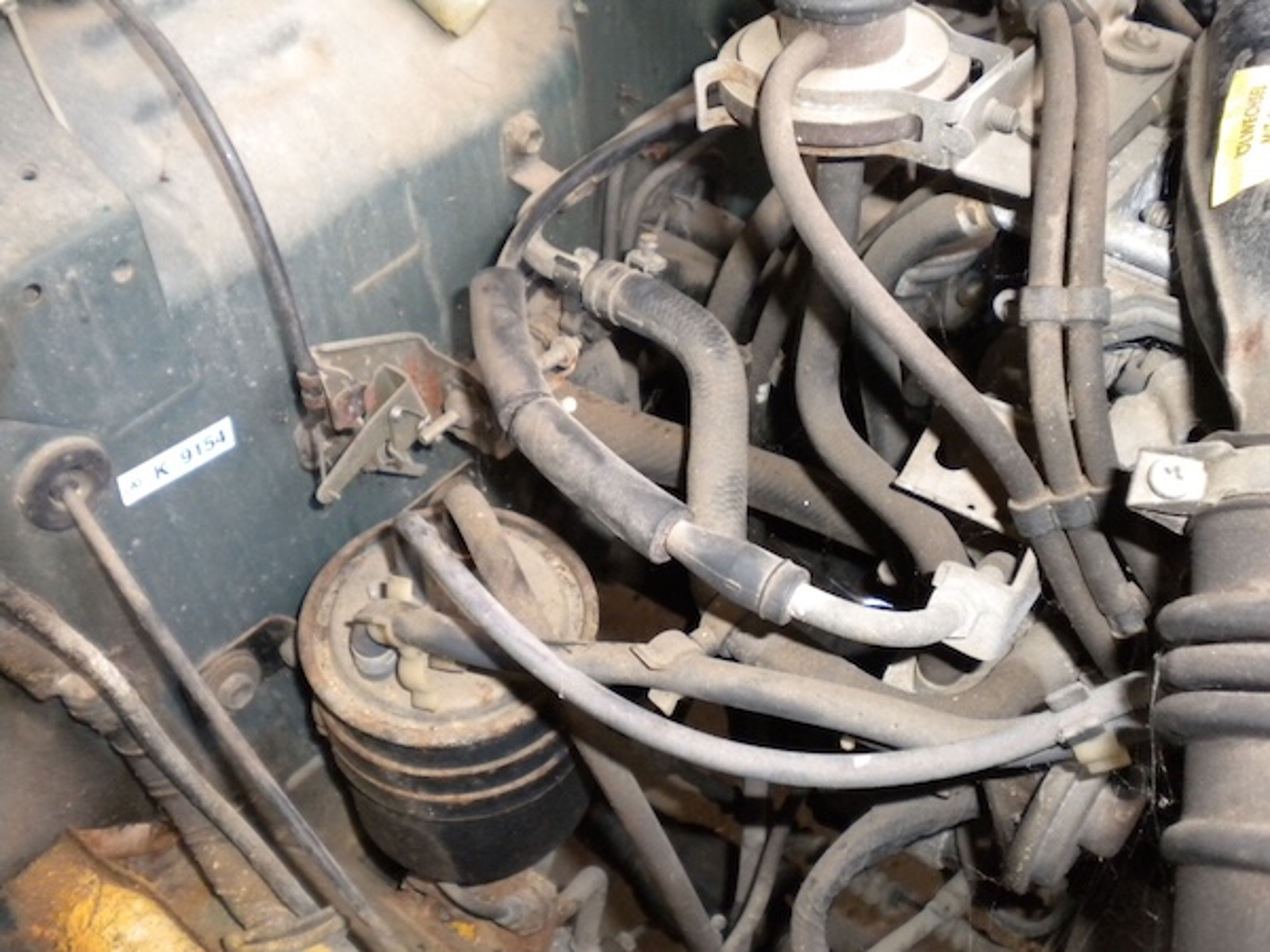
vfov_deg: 40.7
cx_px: 635
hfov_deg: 52.6
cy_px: 476
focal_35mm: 35
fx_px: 1284
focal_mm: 6.3
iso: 400
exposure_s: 1/30
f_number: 3.1
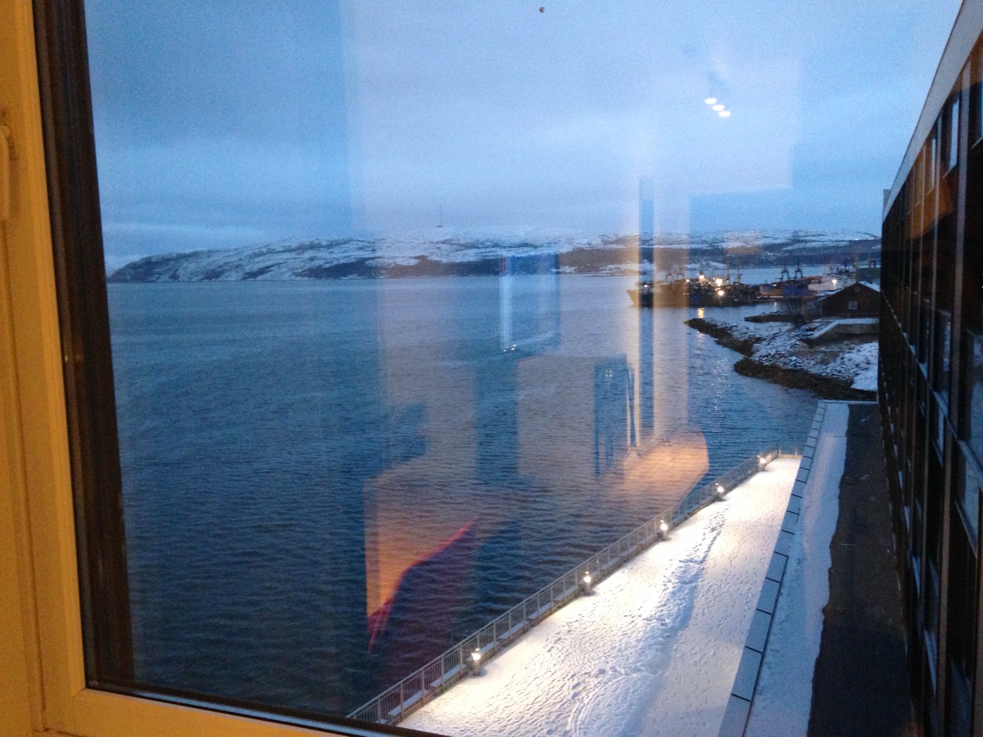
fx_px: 937
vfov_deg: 42.9
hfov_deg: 55.4
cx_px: 492
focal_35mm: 33
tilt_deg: -7.1
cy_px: 368
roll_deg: +1.5
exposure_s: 1/15
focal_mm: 4.12
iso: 400
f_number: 2.4
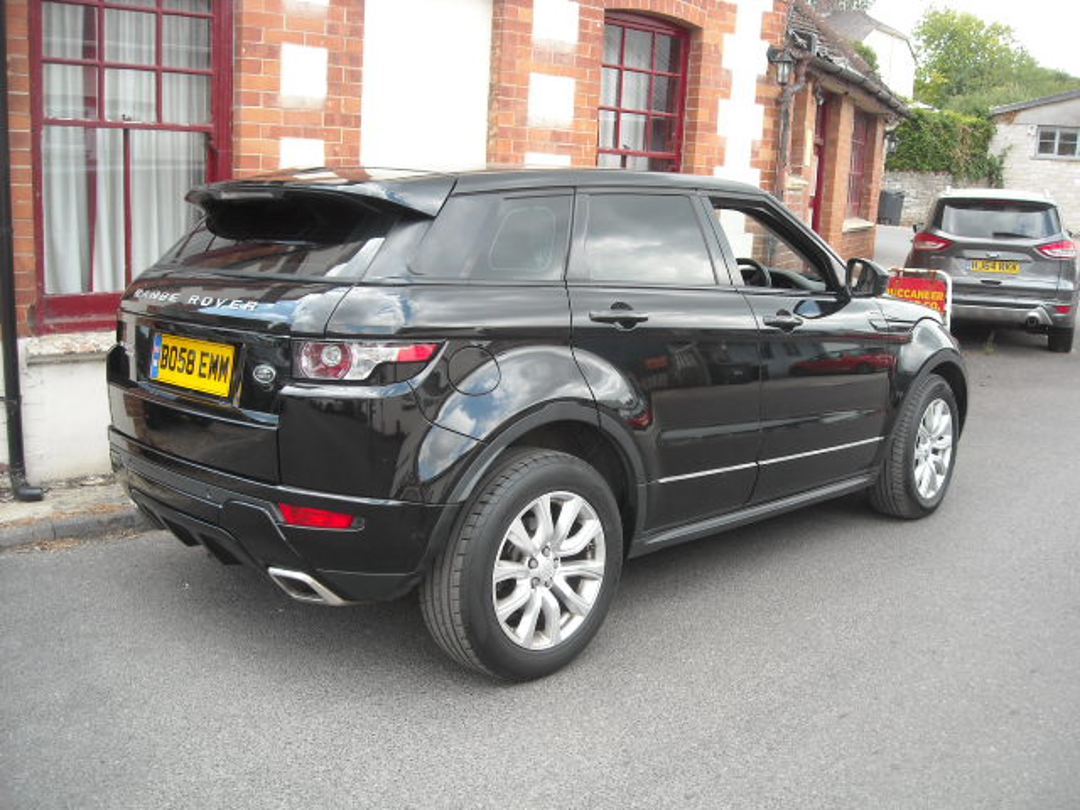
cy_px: 405
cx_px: 540
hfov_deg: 52.6
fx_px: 1092
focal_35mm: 35
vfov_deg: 40.7
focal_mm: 5.7
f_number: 2.8
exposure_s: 1/100
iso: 64
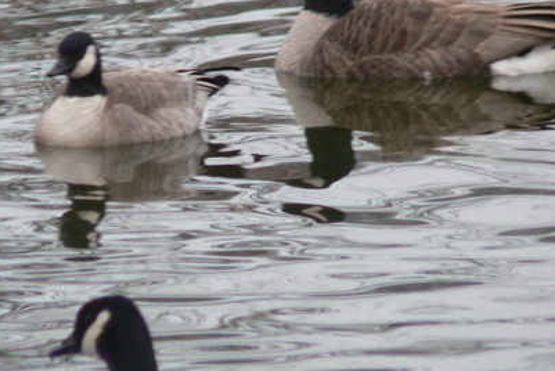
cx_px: 263
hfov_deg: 2.6
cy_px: 50
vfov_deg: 1.7
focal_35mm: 806
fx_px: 12434
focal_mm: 72
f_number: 3.3
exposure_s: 1/100
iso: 80
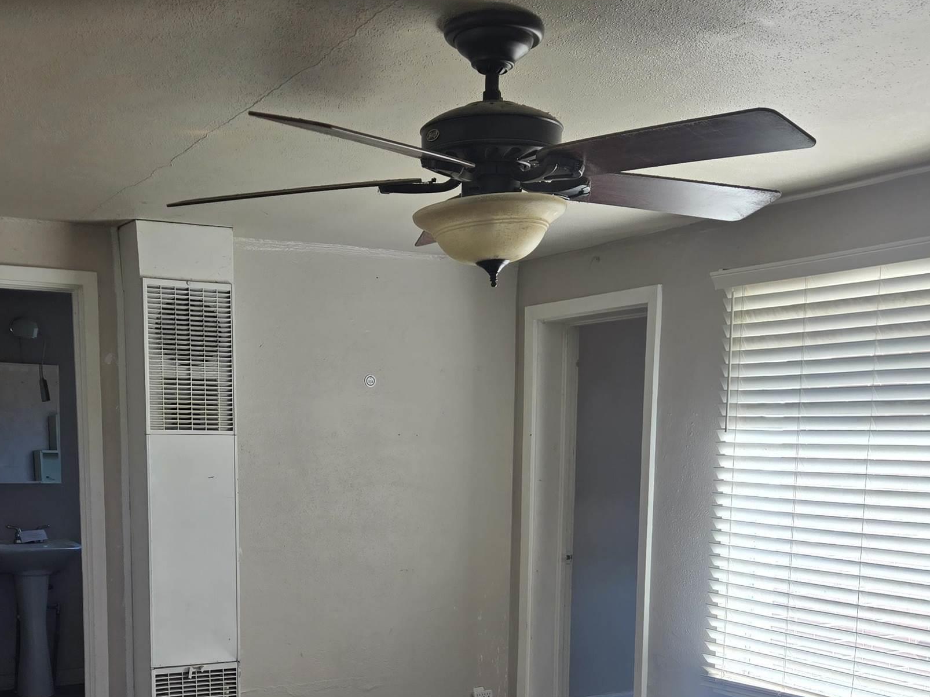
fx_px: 1182
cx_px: 412
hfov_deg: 42.9
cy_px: 584
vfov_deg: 31.8
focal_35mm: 44
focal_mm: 5.4
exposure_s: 1/180
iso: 25
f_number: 1.8
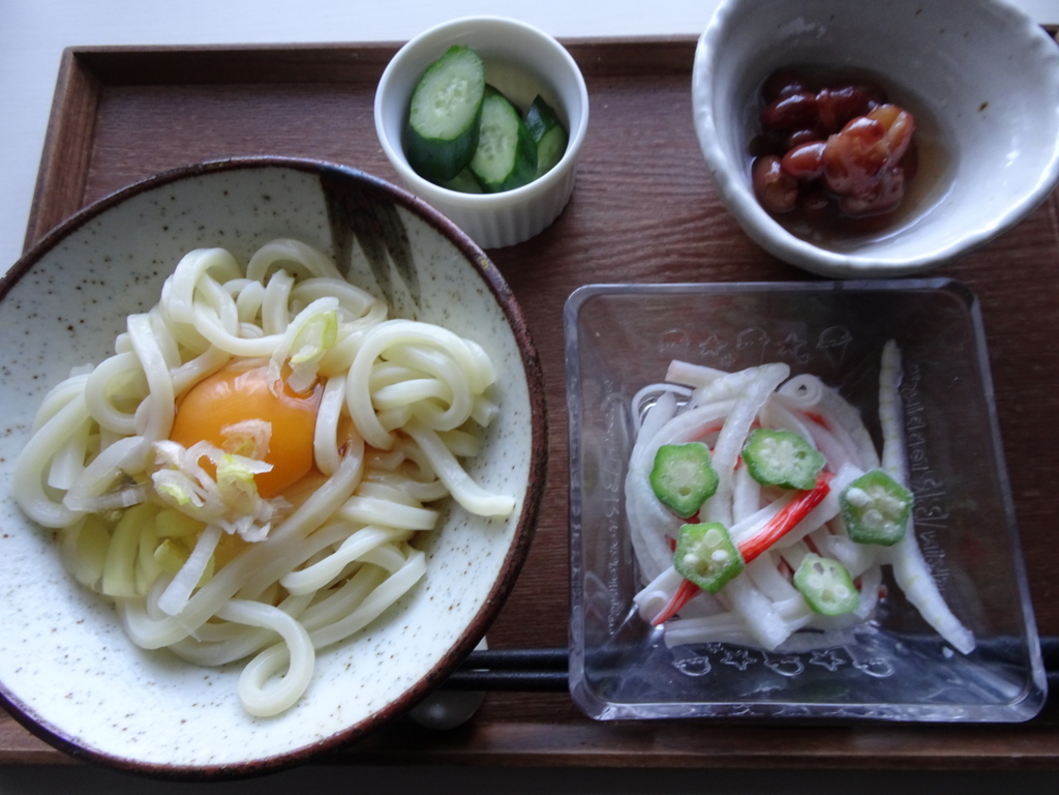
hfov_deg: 71.6
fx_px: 734
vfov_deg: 56.8
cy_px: 398
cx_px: 530
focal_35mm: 24
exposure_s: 1/30
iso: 200
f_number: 3.5
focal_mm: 4.1
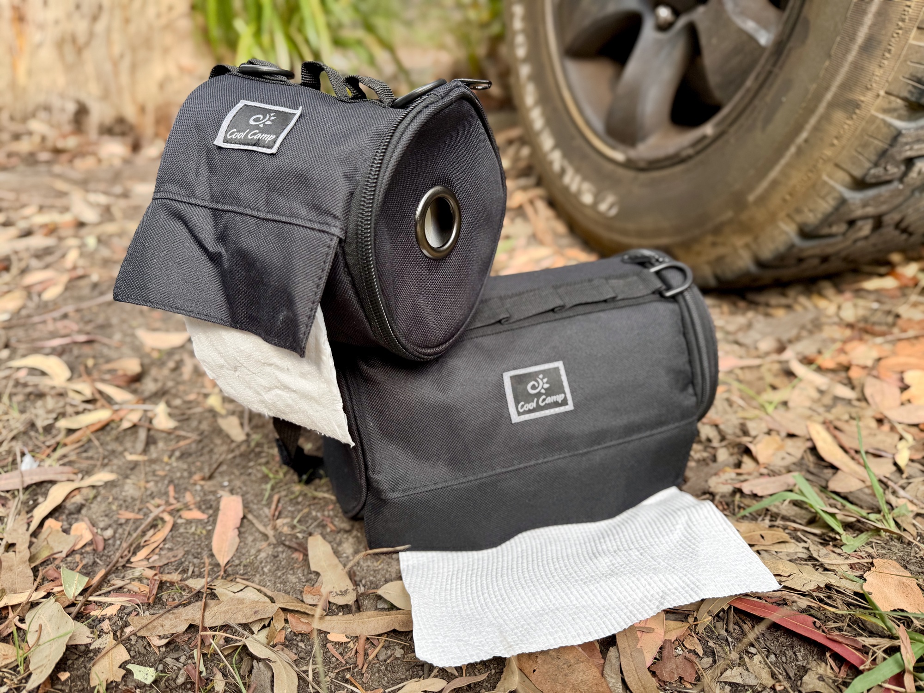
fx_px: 641
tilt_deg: -28.0
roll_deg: -1.3
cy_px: 346
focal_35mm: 24
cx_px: 462
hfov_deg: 71.6
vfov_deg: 56.8
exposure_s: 1/796
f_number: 1.78
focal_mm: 6.76
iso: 80
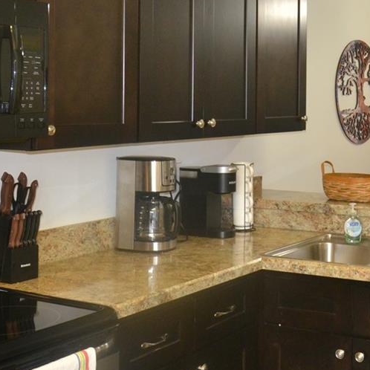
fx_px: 742
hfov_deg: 26.6
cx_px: 365
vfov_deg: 27.7
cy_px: 99
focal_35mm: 61
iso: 720
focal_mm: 15
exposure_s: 1/60
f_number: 4
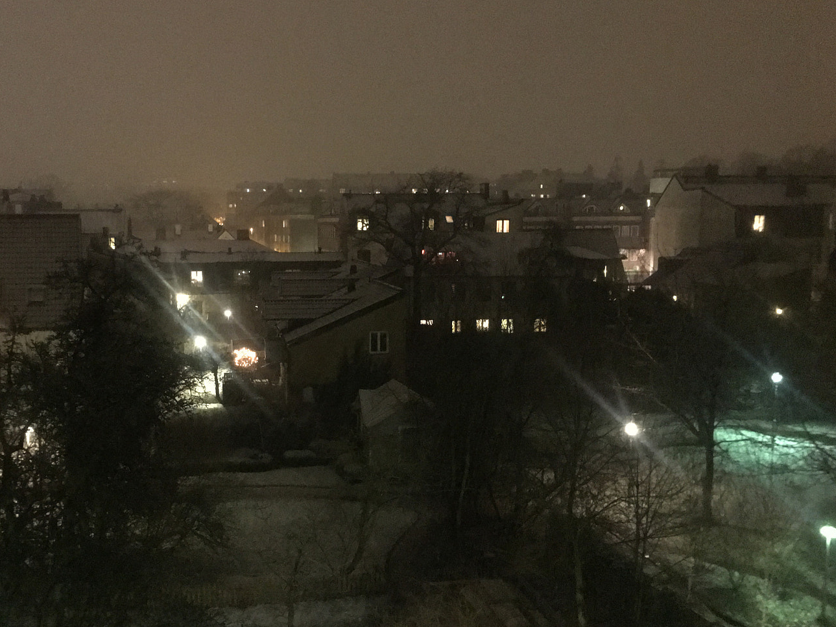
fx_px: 870
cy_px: 332
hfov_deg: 51.0
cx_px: 334
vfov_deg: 39.6
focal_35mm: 36
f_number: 2.2
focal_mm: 4.15
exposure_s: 1/4
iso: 1000
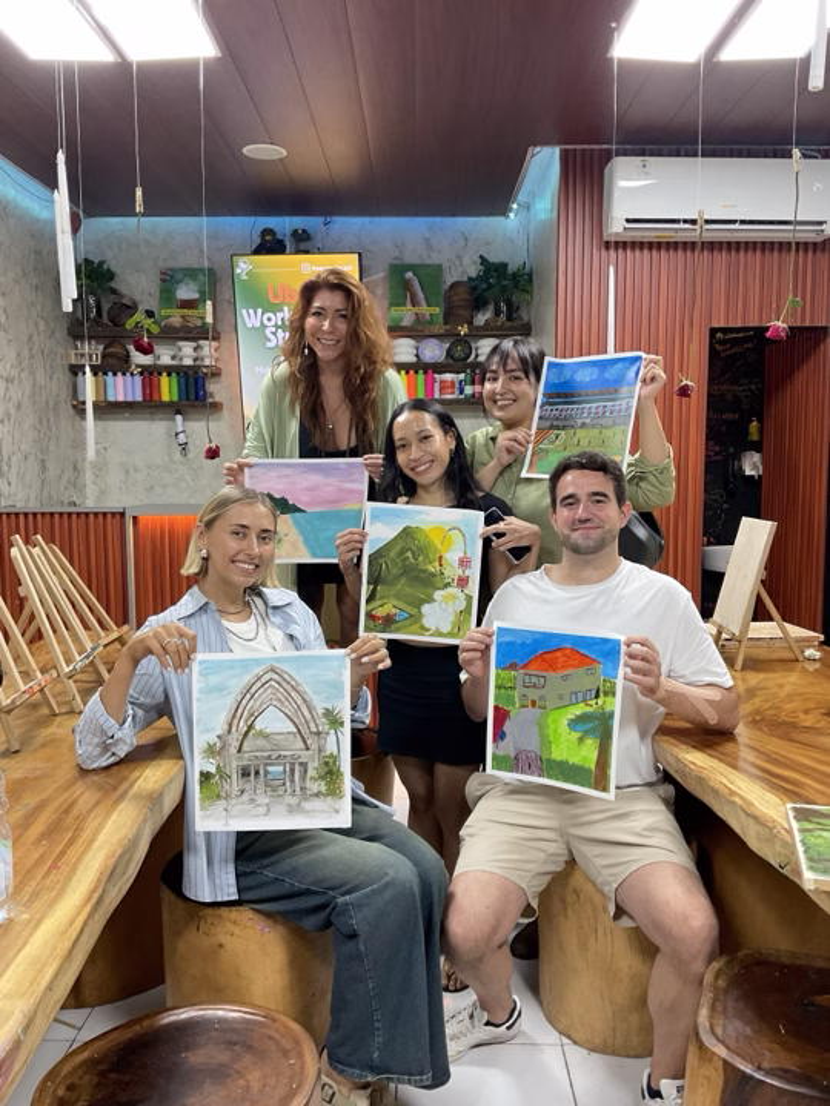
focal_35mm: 29
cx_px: 415
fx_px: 927
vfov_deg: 61.7
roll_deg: -0.2
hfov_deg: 48.2
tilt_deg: -5.7
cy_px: 553
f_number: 1.8
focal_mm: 3
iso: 125
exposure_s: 1/50
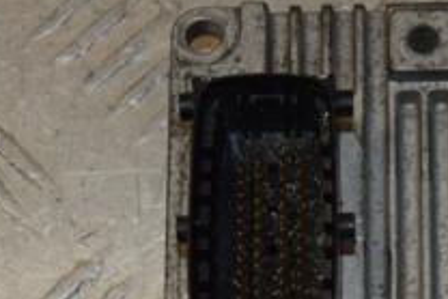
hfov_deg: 9.5
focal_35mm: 216
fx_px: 2690
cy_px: 422
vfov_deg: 6.3
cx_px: 444
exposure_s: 1/200
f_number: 9
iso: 800
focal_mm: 50
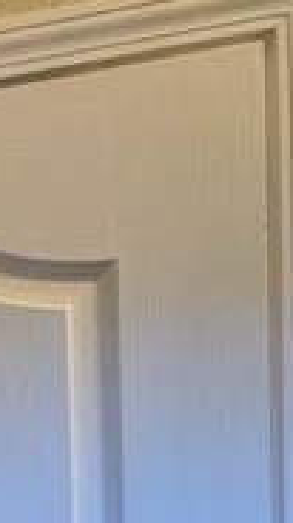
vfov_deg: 22.9
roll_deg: +3.8
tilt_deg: -4.1
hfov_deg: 11.2
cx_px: -472
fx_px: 1178
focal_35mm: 85
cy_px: 637
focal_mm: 2.22
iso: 320
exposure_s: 1/60
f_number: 2.2
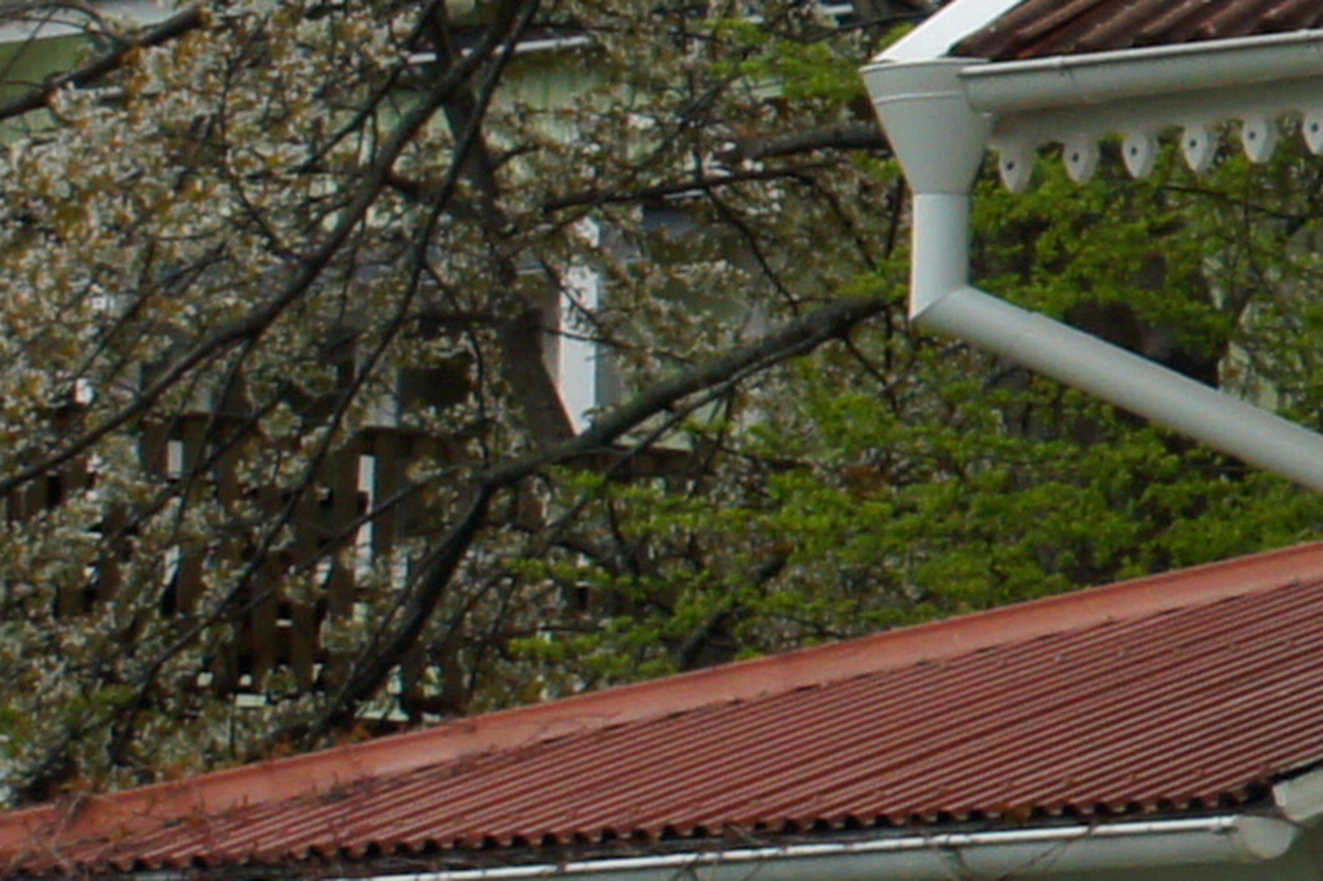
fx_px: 11864
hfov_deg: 5.8
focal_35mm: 323
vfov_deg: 4.2
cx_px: 4568
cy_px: -163
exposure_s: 1/250
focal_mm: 30
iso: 200
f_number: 11
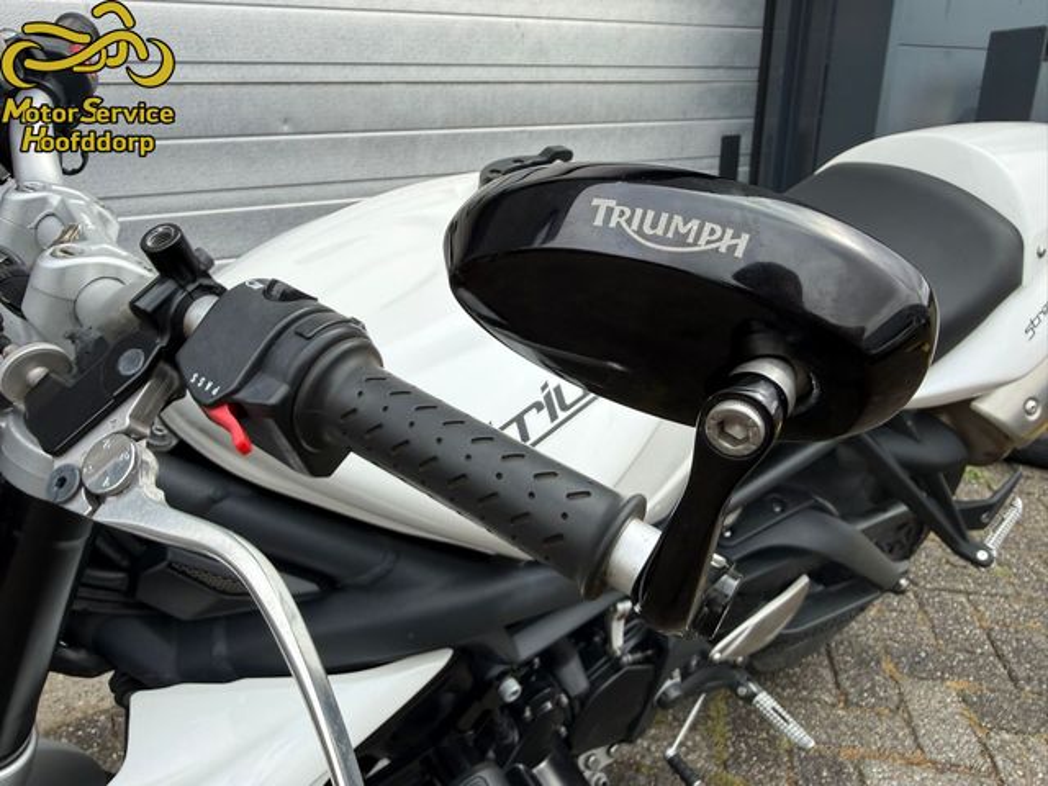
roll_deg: +1.5
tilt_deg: -19.4
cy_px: 393
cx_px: 524
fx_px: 727
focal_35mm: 24
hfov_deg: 71.6
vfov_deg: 56.8
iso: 40
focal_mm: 2.22
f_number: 2.2
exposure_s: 1/590
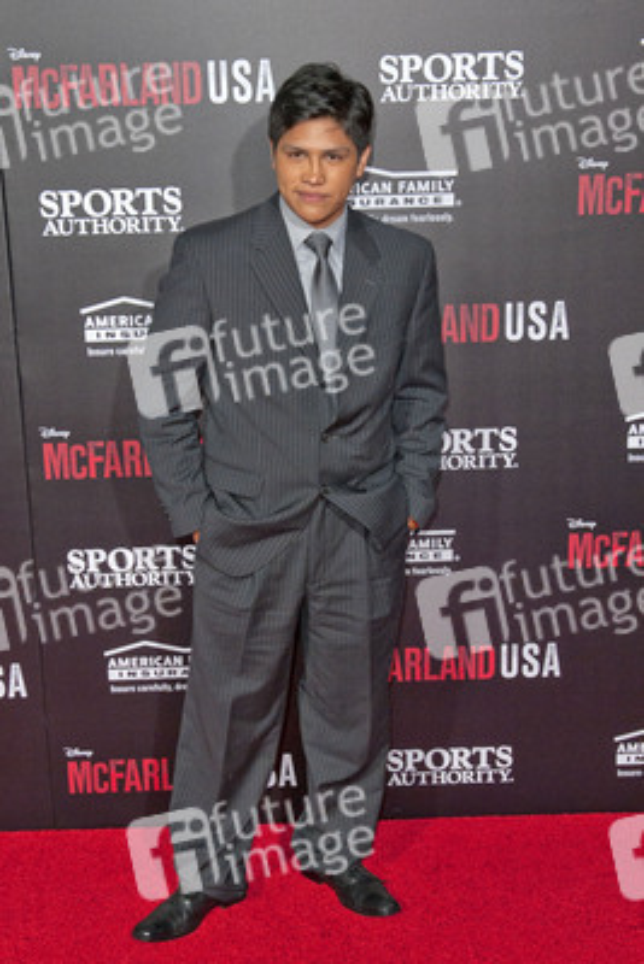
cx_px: 322
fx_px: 1126
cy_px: 482
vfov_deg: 46.4
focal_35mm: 42
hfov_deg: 31.9
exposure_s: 1/400
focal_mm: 42
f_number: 4.5
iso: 400
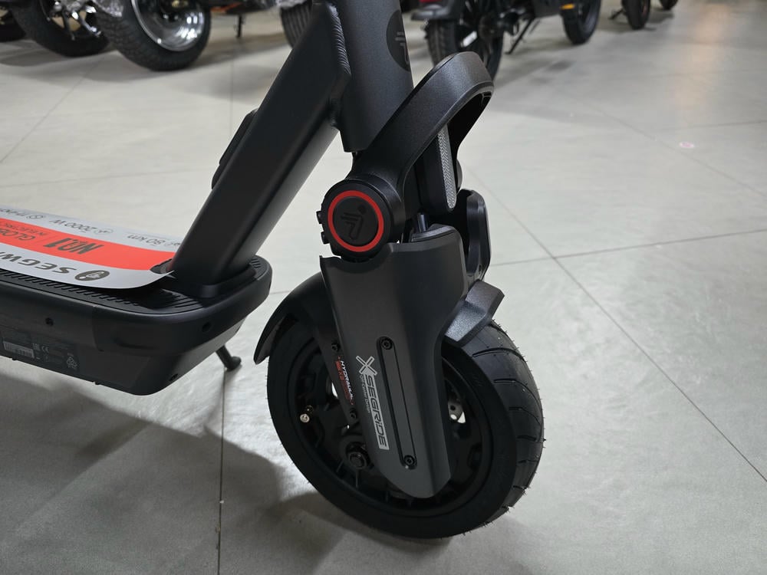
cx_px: 384
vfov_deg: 58.9
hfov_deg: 73.9
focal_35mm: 23
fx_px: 510
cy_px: 288
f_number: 1.7
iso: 640
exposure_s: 1/100
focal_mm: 6.3
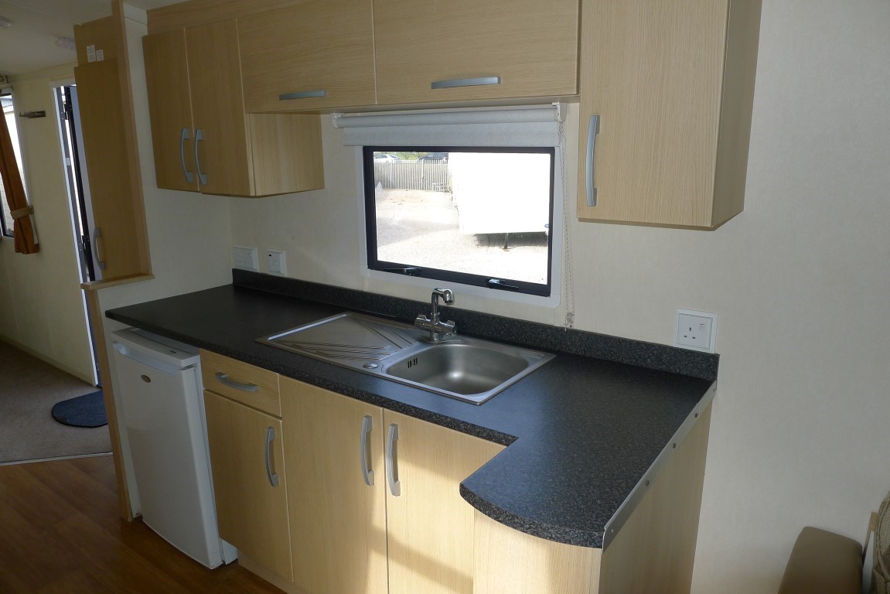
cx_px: 445
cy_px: 297
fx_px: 593
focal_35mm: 24
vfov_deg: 53.2
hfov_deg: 73.7
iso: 100
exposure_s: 1/250
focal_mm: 5.1
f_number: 2.8
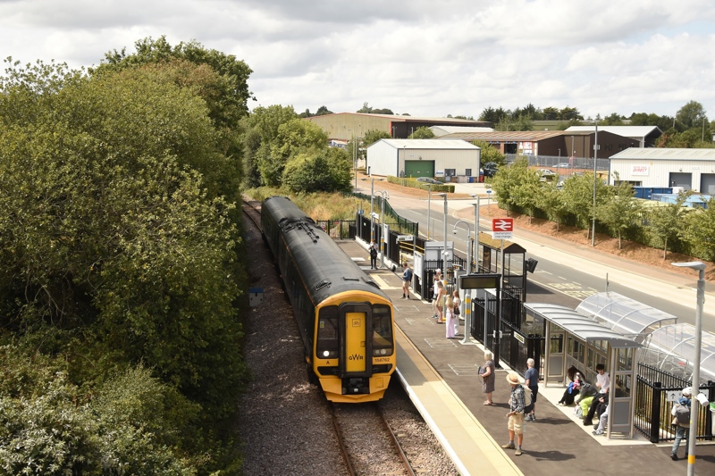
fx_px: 834
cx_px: 358
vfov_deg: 31.9
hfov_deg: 46.4
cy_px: 238
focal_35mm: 42
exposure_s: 1/1000
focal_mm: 28
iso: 500
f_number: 6.3
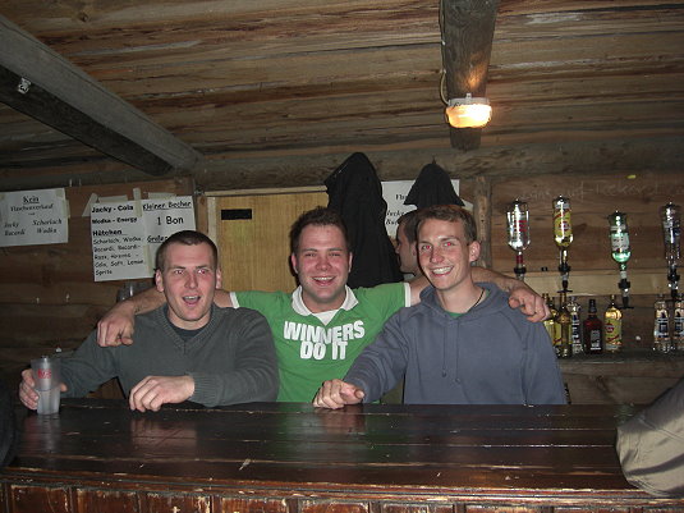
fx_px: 751
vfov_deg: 37.7
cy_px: 256
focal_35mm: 38
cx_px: 342
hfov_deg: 49.0
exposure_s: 1/60
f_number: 2.8
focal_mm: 7.9
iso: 200
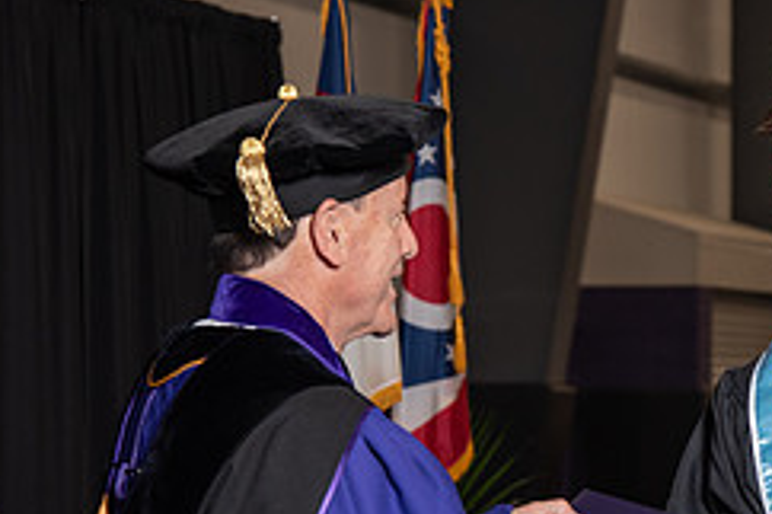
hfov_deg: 11.3
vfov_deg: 7.6
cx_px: 775
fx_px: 3857
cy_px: 429
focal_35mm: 180
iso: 1000
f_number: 5
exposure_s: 1/200
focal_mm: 75
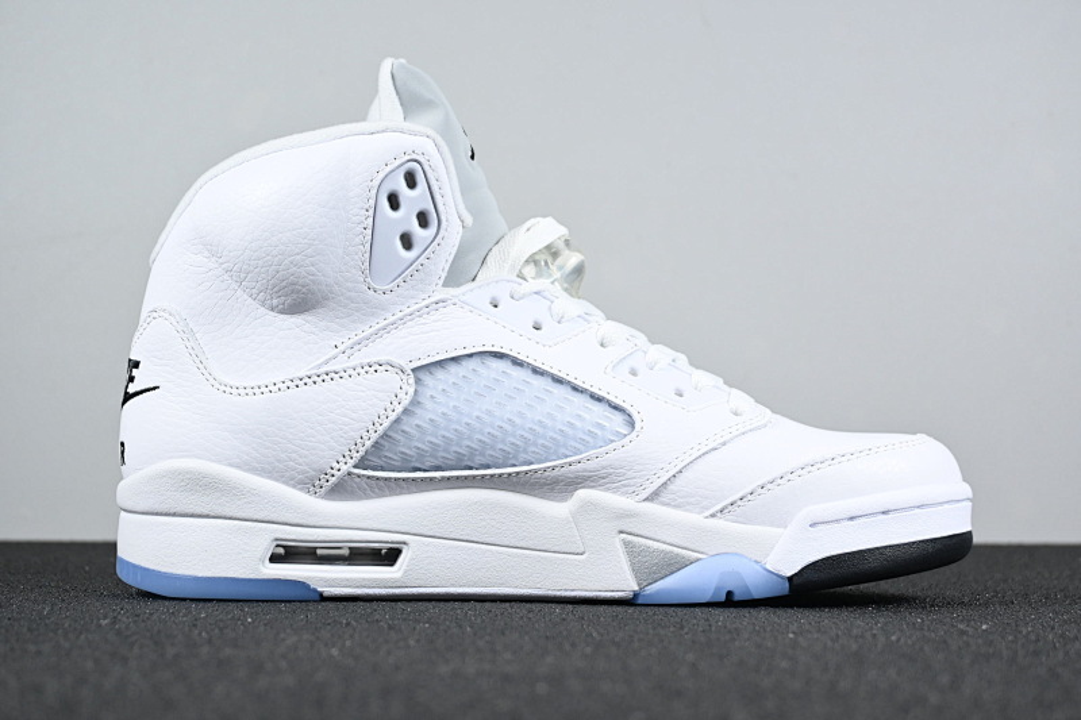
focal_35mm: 62
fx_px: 1846
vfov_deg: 22.1
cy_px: 360
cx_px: 540
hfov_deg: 32.6
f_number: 5.6
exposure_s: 1/125
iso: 560
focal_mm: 41
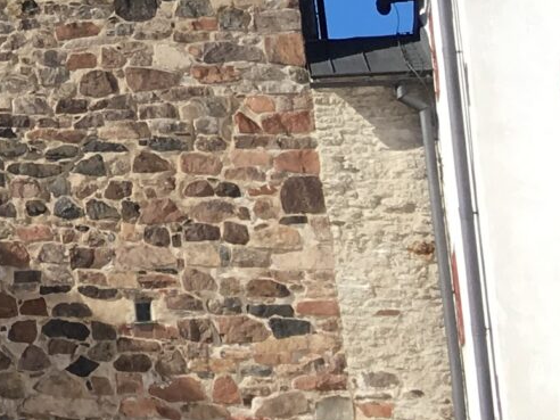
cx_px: -722
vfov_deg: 9.5
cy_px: -275
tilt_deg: +19.0
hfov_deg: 11.2
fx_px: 2443
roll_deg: -1.2
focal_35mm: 151
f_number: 2.2
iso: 25
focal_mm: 4.15
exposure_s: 1/1241
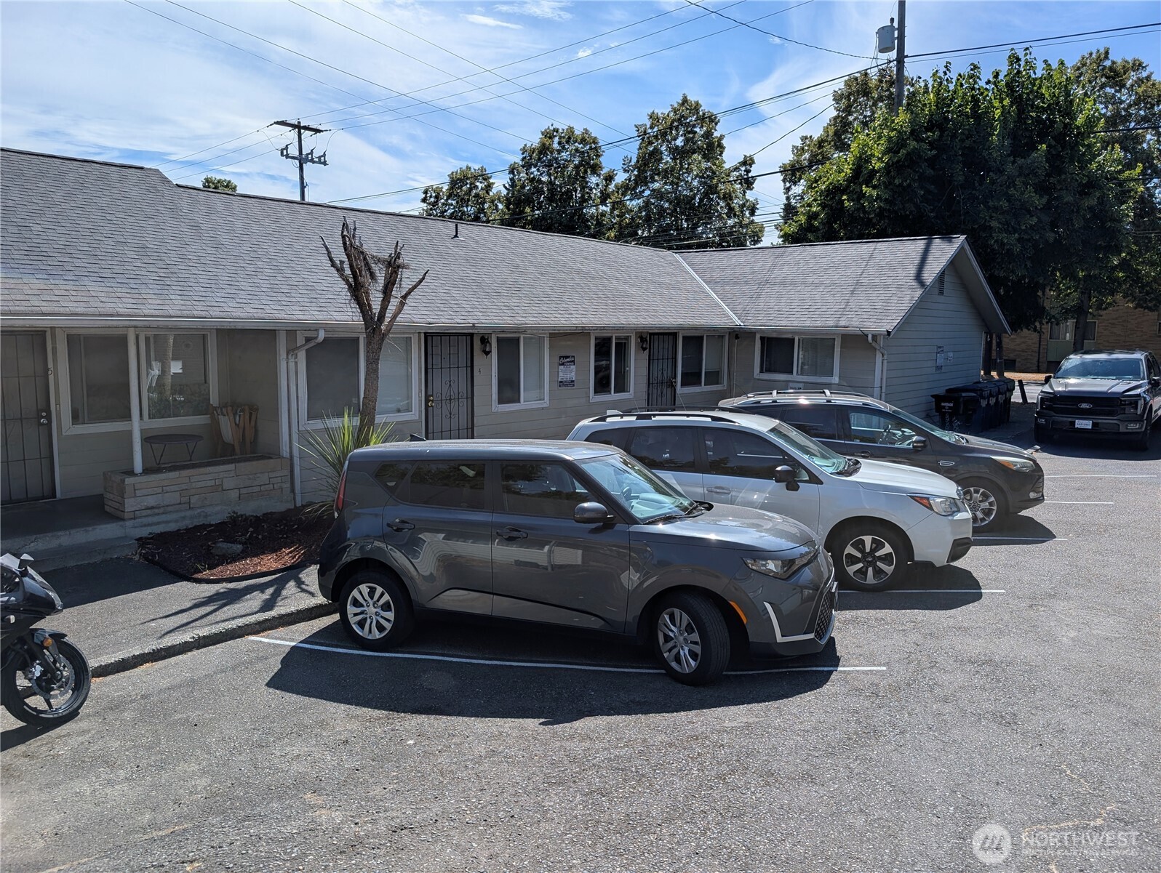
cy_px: 436
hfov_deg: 71.5
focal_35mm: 24
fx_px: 806
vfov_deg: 56.9
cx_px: 580
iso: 21
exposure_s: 1/1672
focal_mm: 6.9
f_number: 1.68
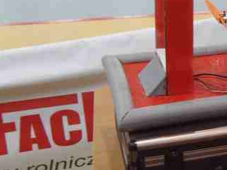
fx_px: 643
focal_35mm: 98
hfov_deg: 18.9
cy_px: 79
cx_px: 273
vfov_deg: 15.1
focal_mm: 6.6
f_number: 3.5
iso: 200
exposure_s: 1/20
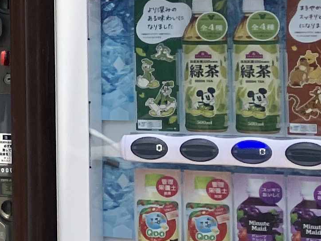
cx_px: -521
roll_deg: -0.7
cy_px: -23
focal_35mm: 156
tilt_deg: +4.8
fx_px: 1447
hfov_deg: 10.4
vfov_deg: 9.4
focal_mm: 3.99
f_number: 1.8
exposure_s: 1/1389
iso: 32
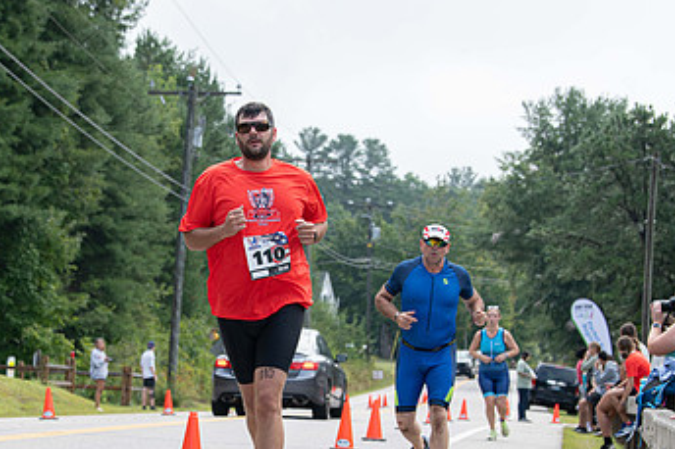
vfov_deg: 10.1
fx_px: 2530
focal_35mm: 135
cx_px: 198
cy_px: 346
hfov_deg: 15.2
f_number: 5
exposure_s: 1/250
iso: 200
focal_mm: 80
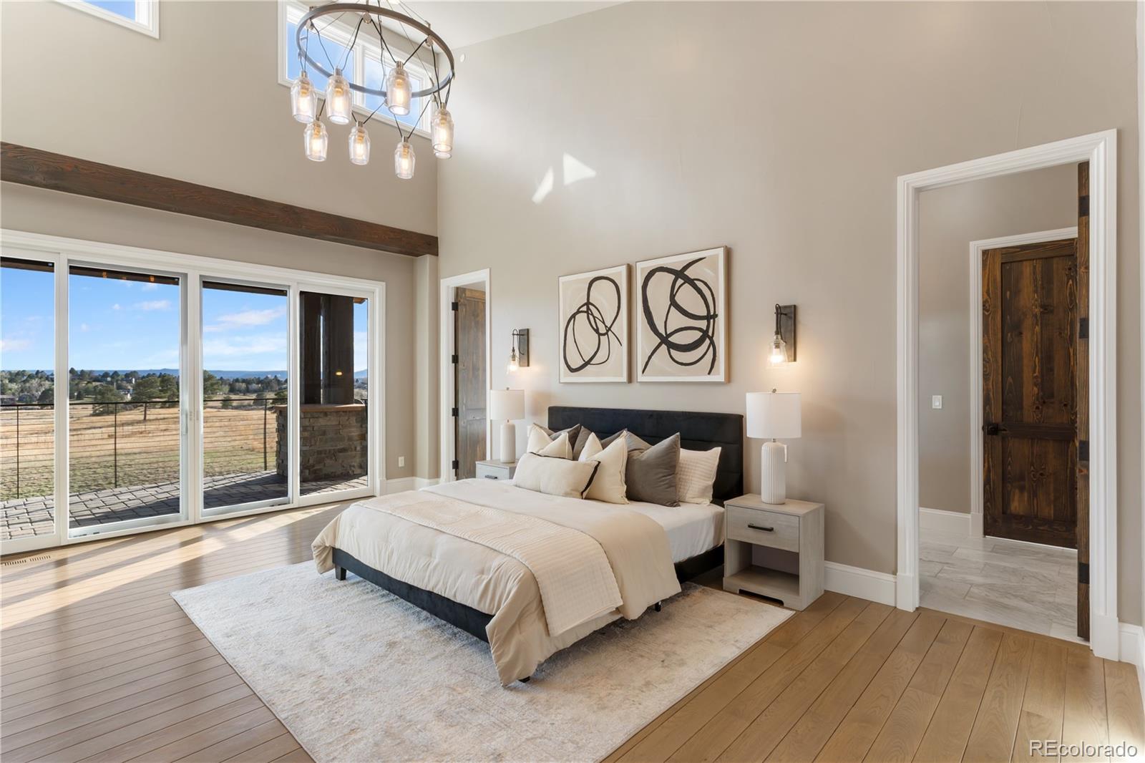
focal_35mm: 16
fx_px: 525
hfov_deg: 95.0
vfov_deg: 72.0
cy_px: 382
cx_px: 572
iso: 100
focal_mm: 11
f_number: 9
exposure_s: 1/1.25
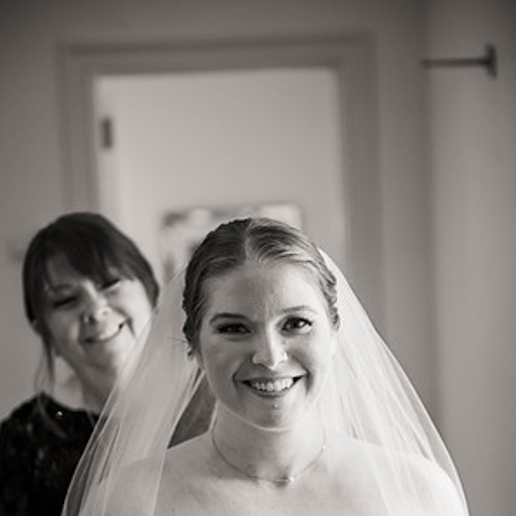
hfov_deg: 19.3
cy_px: 380
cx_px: 257
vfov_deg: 19.2
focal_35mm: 90
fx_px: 1518
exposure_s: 1/250
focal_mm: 70
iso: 1000
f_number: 2.8
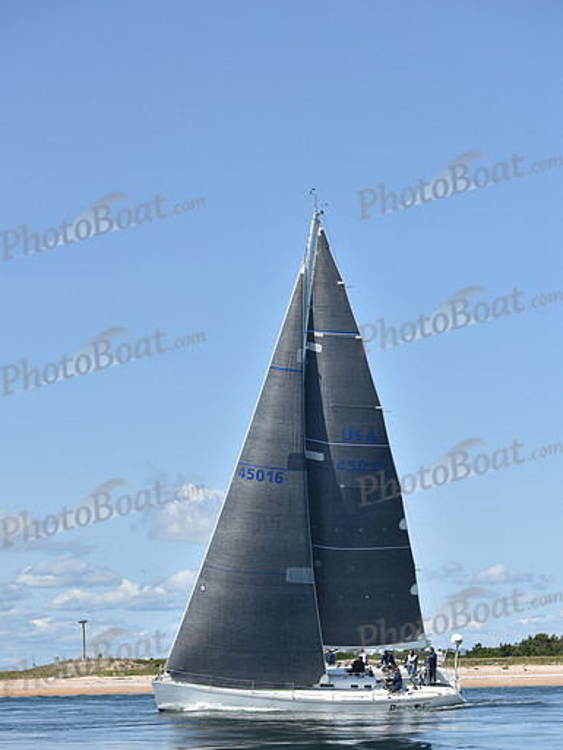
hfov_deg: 14.8
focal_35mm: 100
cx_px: 282
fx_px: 2168
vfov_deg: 19.6
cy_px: 414
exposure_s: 1/2000
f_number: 5.6
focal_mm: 92
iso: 250
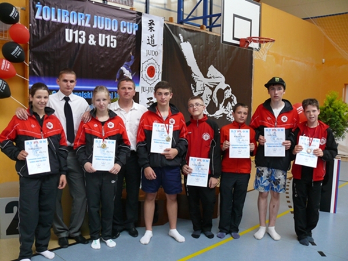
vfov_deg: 40.7
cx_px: 174
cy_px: 130
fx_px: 352
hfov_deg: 52.6
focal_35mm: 35
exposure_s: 1/30
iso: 200
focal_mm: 7.4
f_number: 2.8
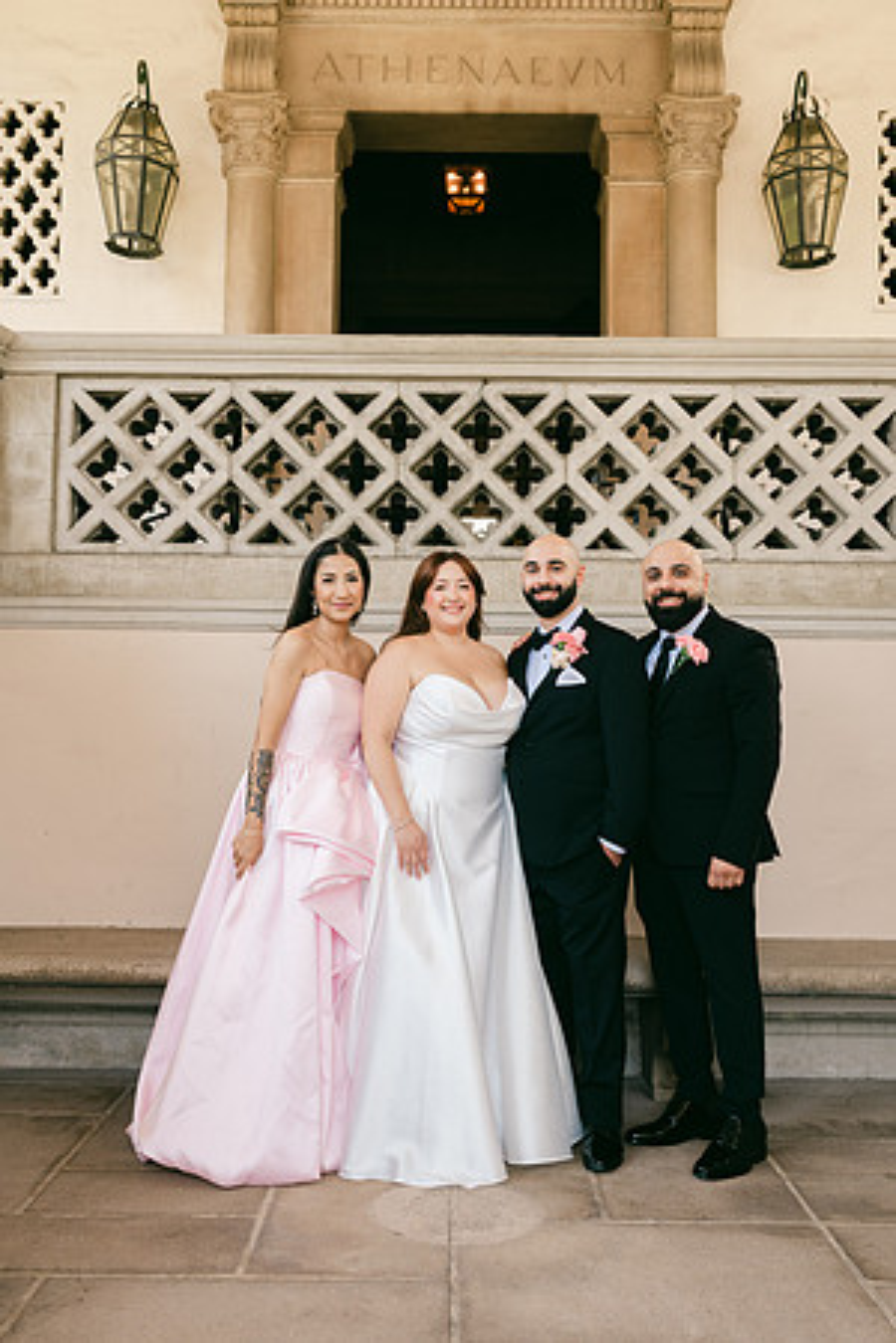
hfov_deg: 37.9
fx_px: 1307
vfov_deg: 54.4
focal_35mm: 35
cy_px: 672
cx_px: 448
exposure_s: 1/160
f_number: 4
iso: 160
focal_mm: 35
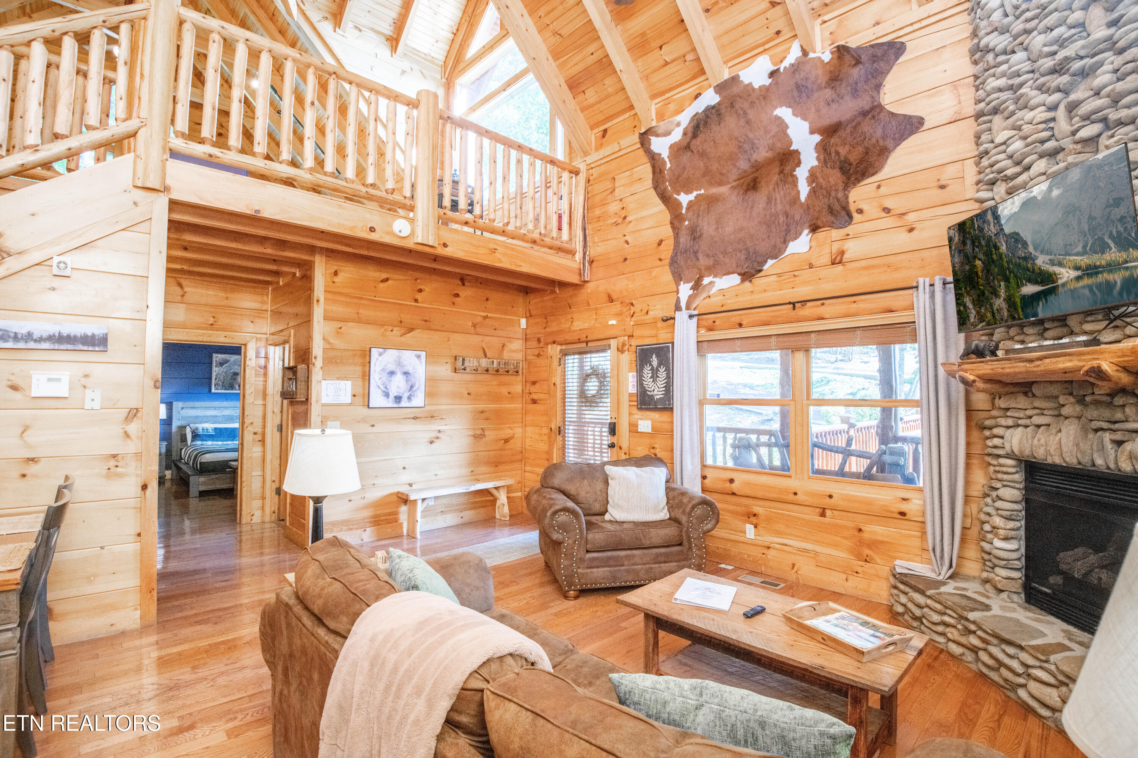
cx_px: 569
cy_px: 379
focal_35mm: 16
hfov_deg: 96.7
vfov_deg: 73.7
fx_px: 506
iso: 500
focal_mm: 16
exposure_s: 1/60
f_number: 9
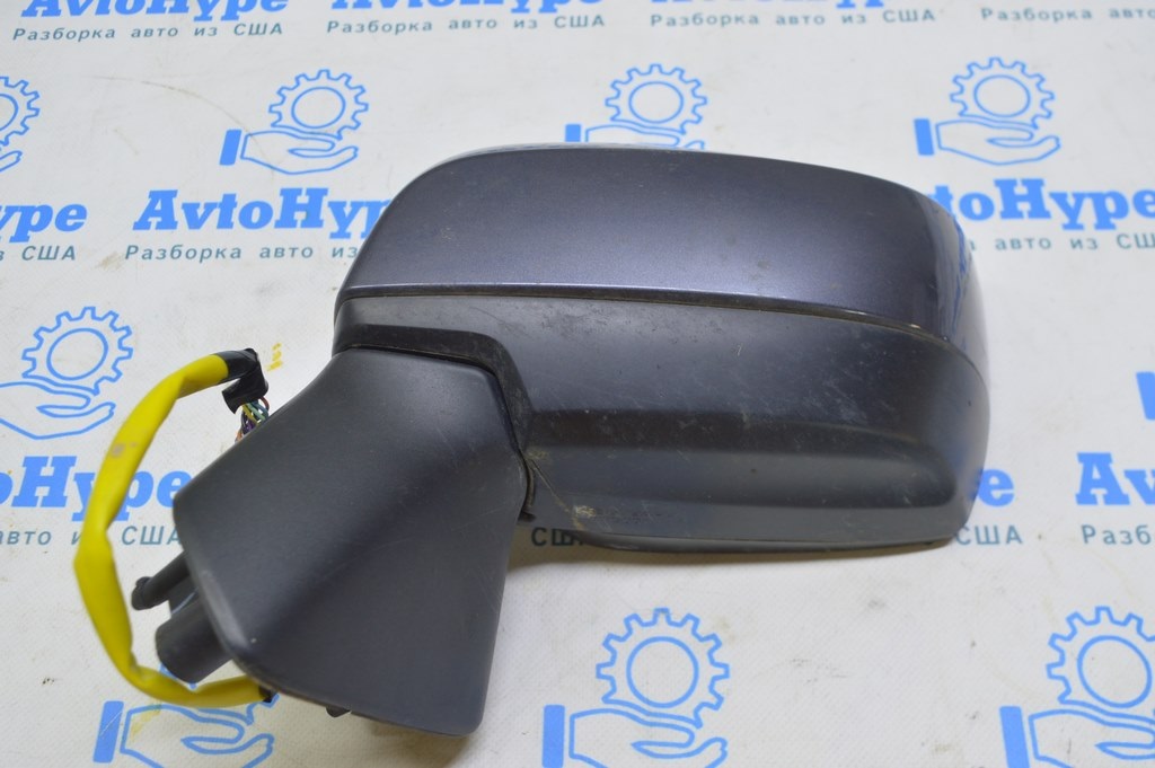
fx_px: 1154
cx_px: 578
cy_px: 384
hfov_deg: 53.2
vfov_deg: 36.8
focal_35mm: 36
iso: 400
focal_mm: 24
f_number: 5.6
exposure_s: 1/20
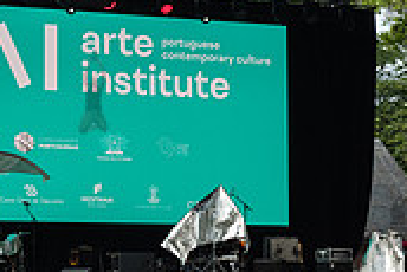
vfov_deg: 8.1
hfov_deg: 12.0
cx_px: 92
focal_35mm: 170
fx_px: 1924
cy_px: 91
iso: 800
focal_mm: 50
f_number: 5
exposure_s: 1/1000
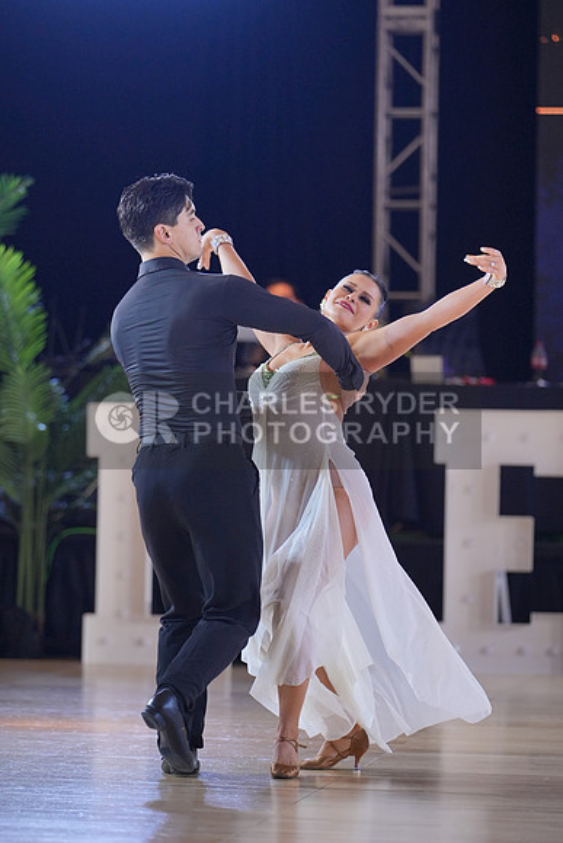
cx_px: 282
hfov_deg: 7.6
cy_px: 422
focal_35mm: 180
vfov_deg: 11.4
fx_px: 4220
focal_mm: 120
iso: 800
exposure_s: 1/500
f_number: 2
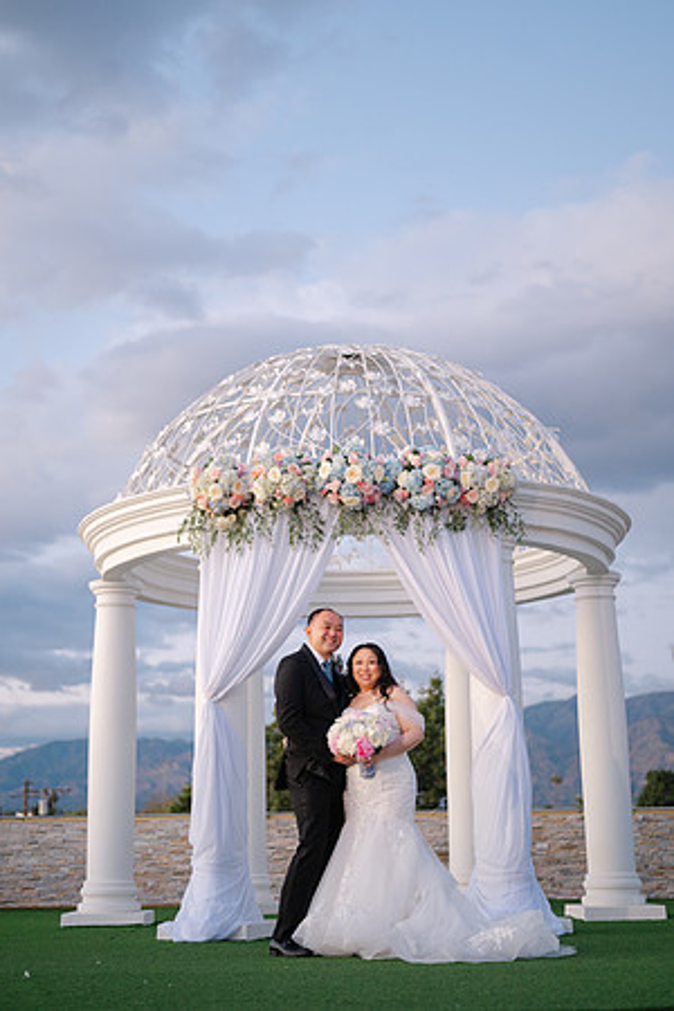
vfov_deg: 39.6
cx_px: 337
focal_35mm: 50
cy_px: 506
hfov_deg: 27.0
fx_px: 1404
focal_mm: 50
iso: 400
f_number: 1.8
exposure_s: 1/80
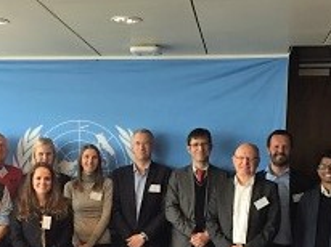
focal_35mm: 65
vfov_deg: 21.9
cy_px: 235
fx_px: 621
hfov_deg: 29.8
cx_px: 129
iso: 40
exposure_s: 1/33
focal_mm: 4.15
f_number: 2.2
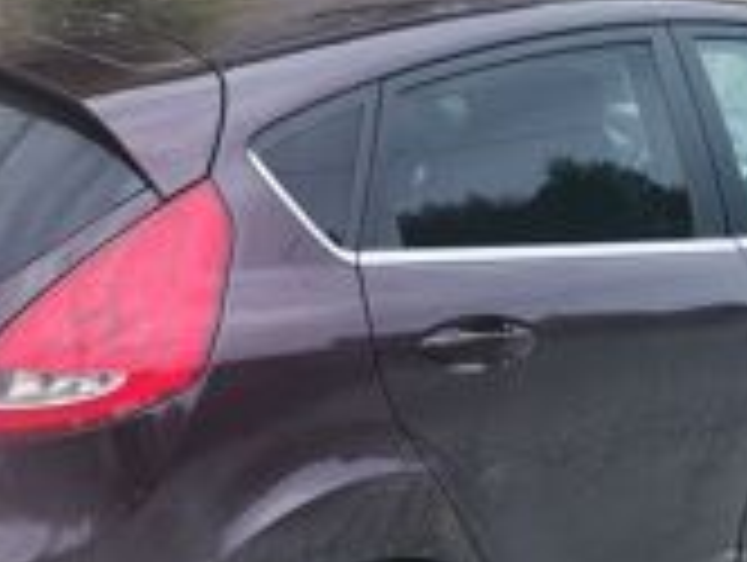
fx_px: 1621
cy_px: 378
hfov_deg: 25.6
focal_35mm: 75
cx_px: 171
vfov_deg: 19.6
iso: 50
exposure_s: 1/220
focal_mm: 4.75
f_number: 1.8
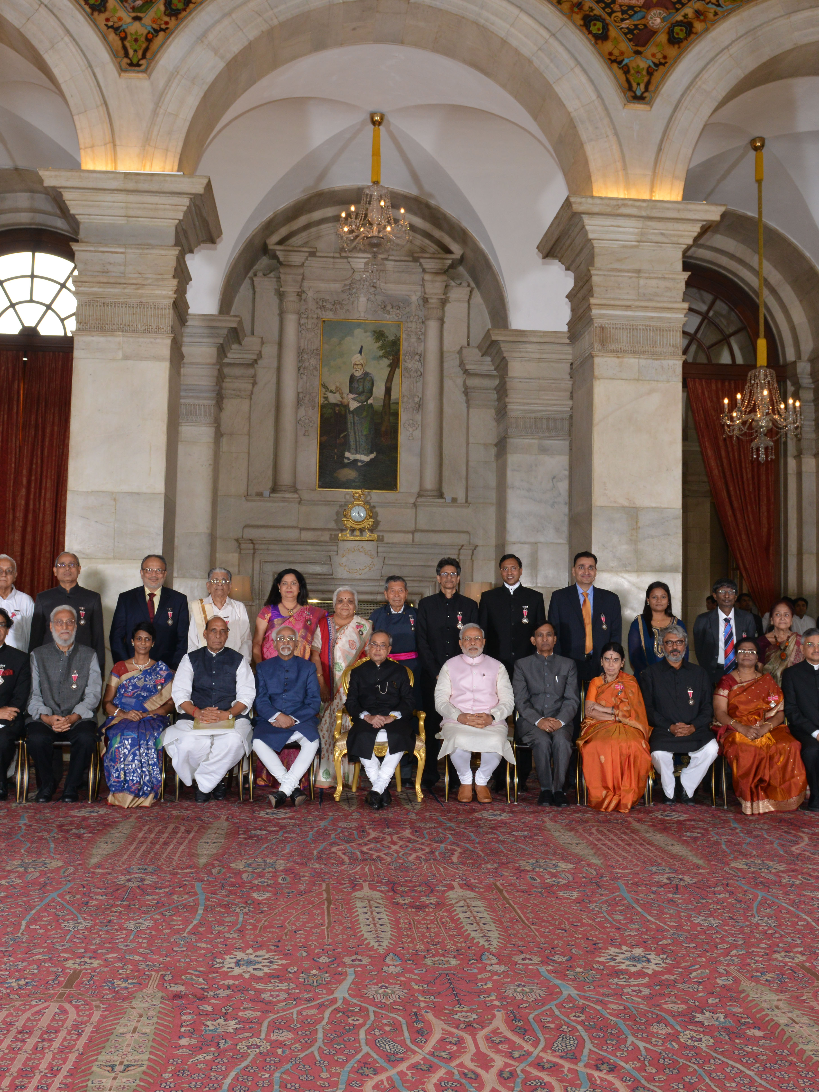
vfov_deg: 52.6
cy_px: 545
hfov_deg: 40.7
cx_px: 421
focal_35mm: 35
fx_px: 1104
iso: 800
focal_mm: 24
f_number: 7.1
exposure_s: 1/100
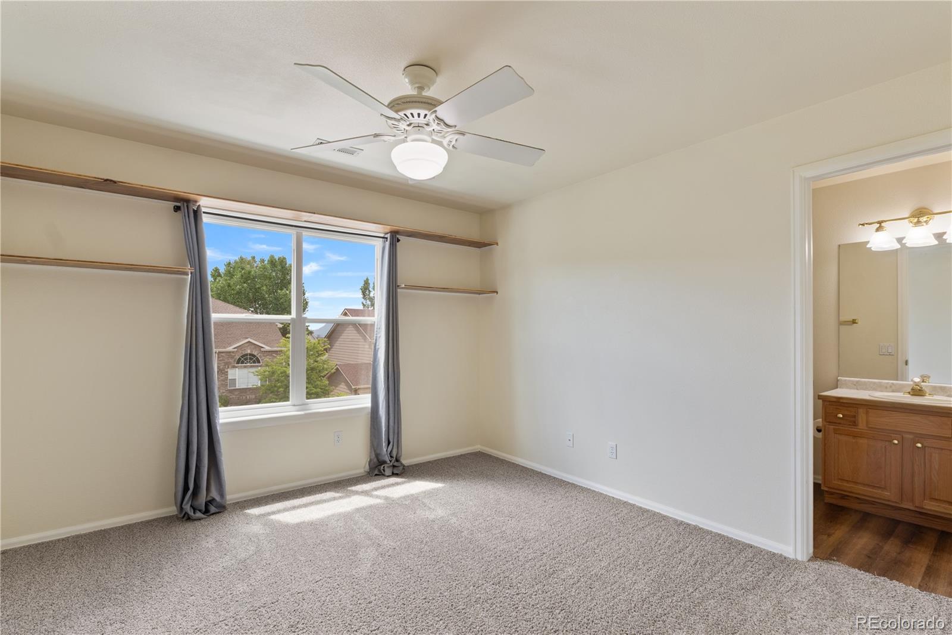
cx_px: 476
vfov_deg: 72.5
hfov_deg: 95.5
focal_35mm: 16
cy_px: 318
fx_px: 432
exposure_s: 1/3
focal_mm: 10.9
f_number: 9
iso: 125
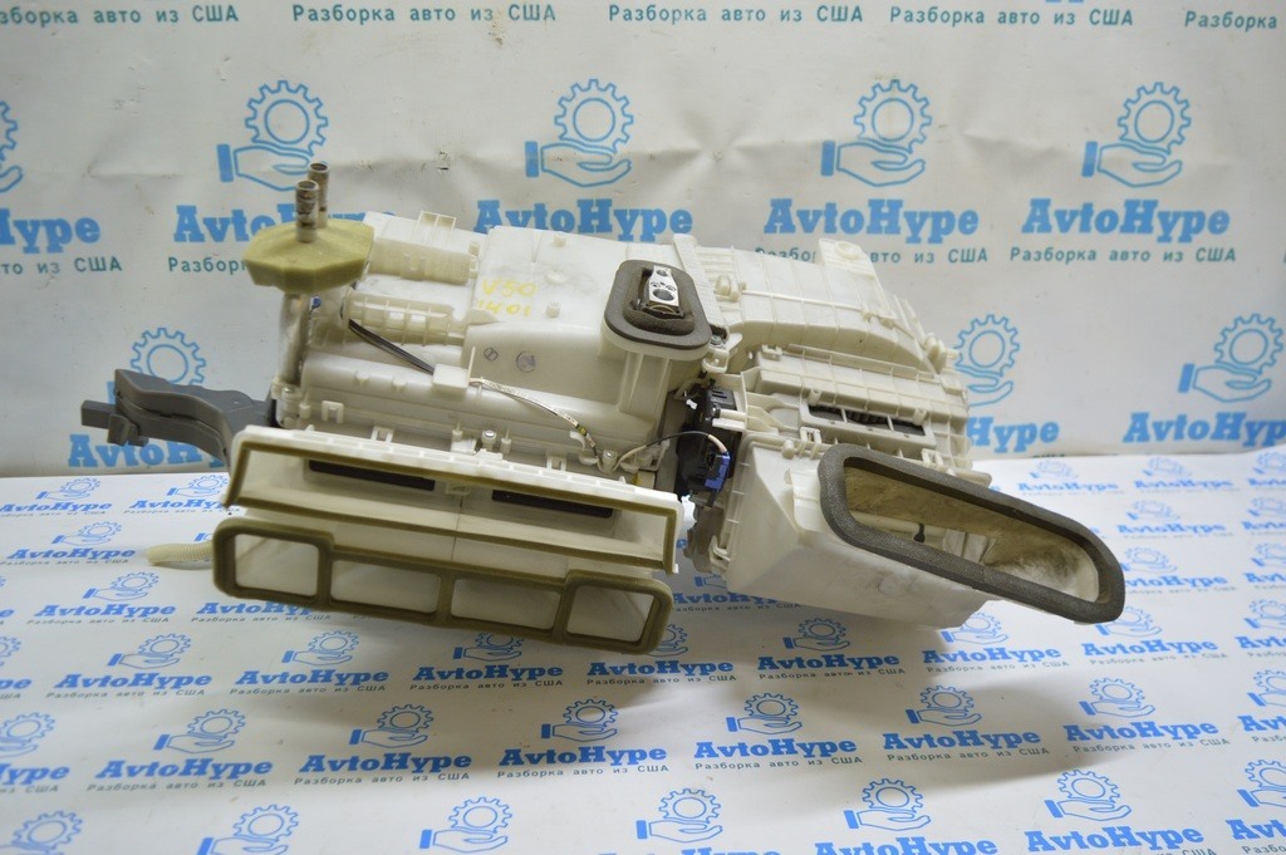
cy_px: 428
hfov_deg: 59.5
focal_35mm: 32
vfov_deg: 41.6
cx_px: 643
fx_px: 1124
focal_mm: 21
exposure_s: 1/50
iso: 400
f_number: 3.8
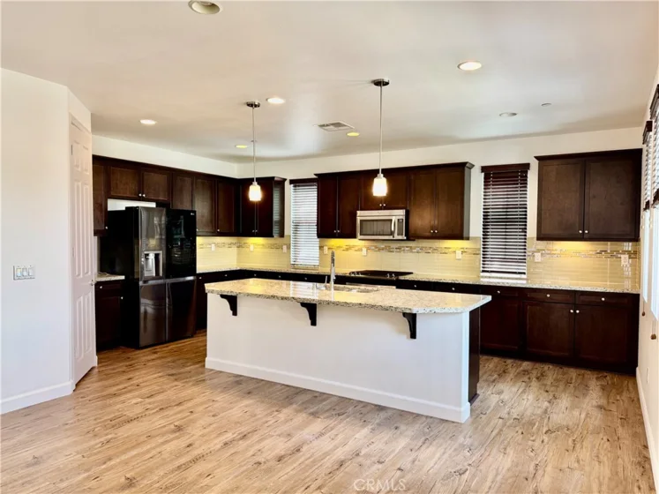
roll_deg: -0.4
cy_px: 247
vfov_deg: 56.8
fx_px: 457
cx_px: 330
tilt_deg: -1.4
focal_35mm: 24
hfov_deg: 71.6
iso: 125
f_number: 1.78
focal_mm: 6.76
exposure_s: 1/60
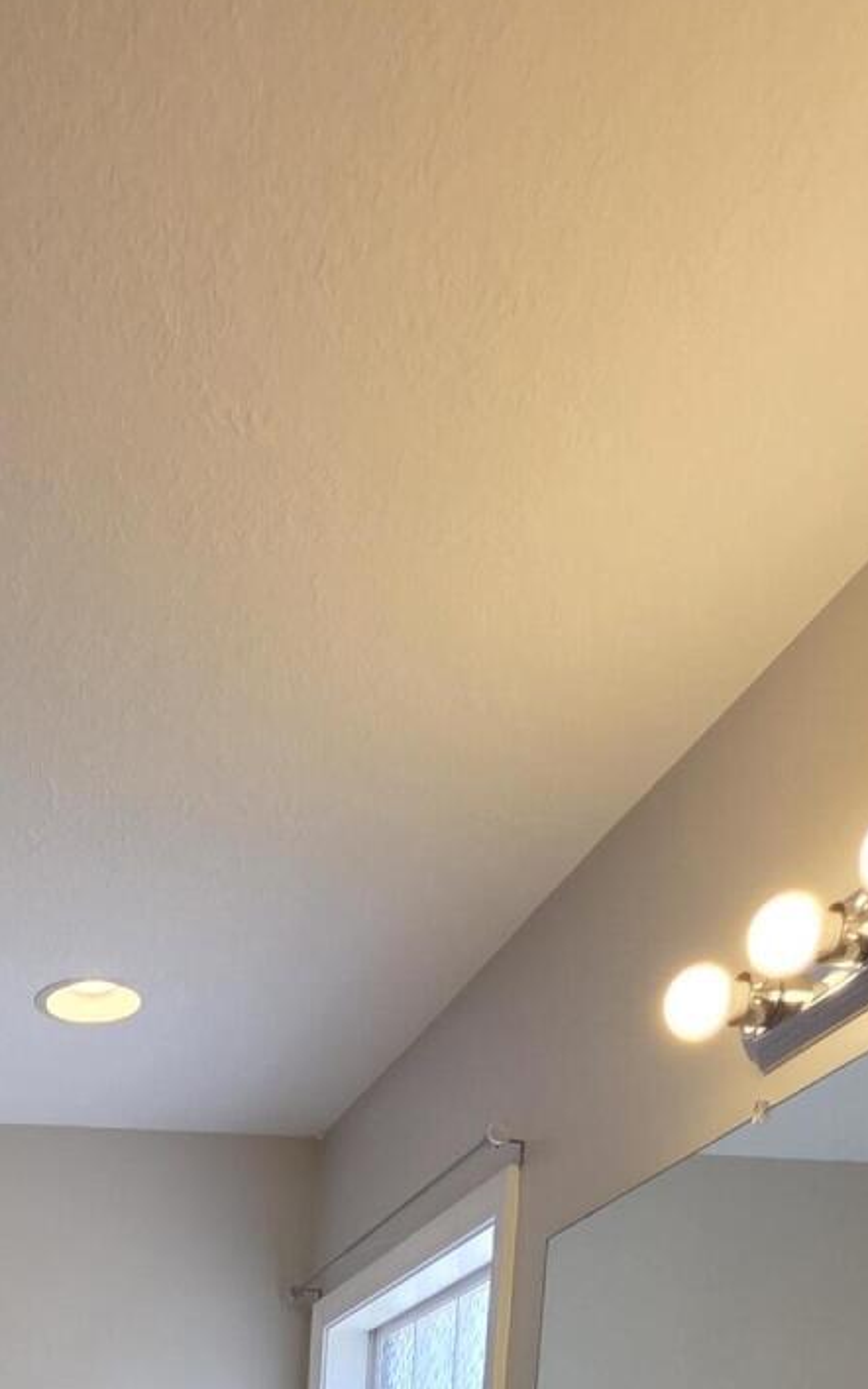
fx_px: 1476
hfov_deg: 29.7
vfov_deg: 33.5
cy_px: 1878
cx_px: -71
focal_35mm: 39
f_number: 1.9
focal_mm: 2.2
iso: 25
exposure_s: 1/120
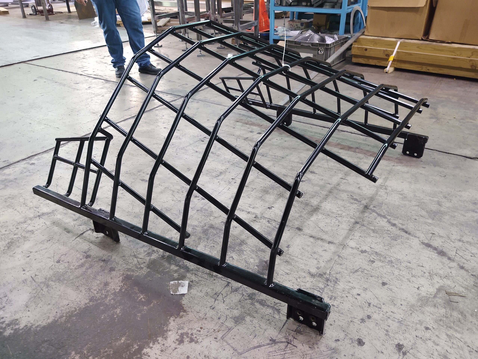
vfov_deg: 51.4
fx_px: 373
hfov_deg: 65.3
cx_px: 239
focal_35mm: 27
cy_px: 180
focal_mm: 4.75
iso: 713
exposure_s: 1/33
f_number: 1.7
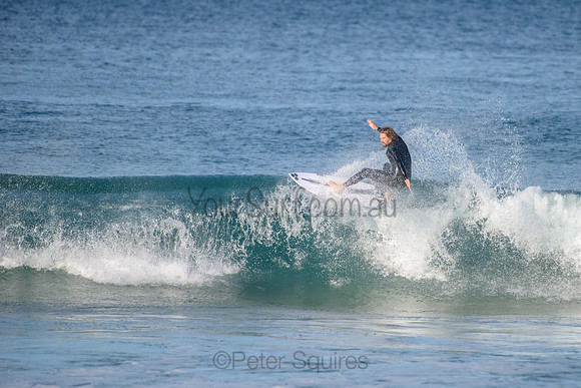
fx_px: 9900
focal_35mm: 613
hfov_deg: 3.4
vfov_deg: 2.2
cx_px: 356
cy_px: 186
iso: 200
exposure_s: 1/2000
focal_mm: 500
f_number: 5.6
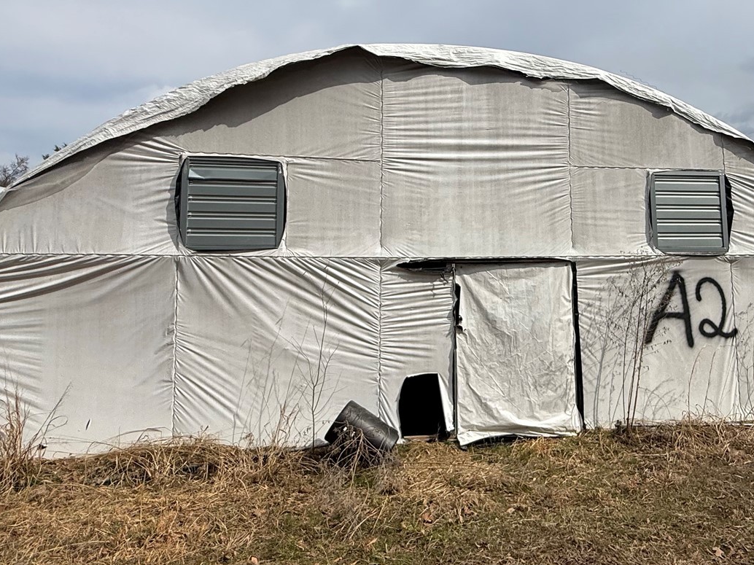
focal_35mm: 26
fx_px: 566
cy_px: 233
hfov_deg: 65.7
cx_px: 497
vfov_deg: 52.8
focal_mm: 2.22
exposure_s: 1/3891
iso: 50
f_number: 2.2
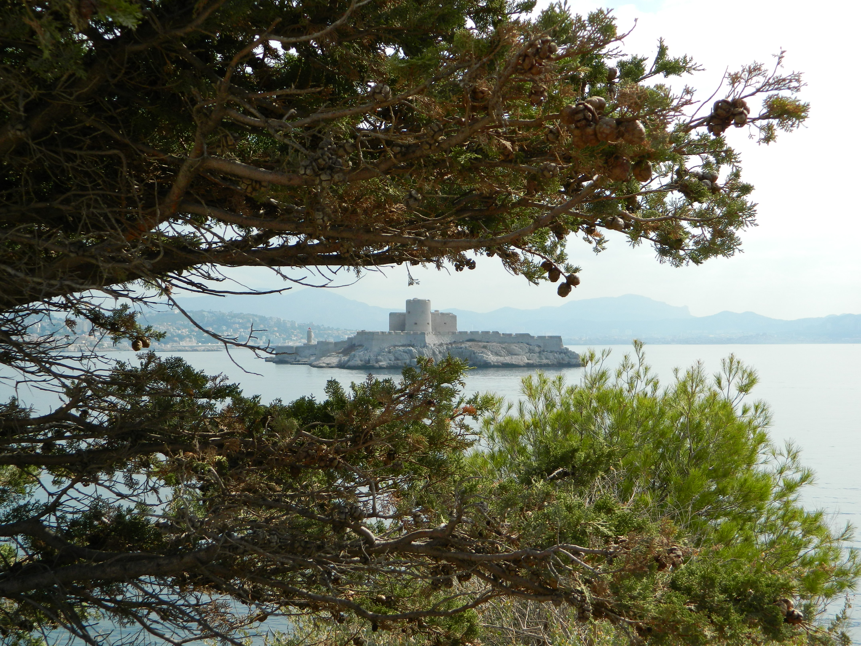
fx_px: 1169
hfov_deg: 40.4
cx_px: 430
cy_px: 323
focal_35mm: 47
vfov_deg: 30.9
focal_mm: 8.4
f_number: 3.6
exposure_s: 1/800
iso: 80
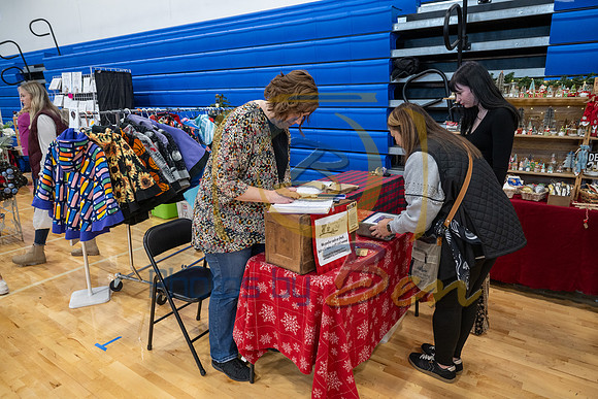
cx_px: 299
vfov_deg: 53.2
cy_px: 200
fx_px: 399
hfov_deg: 73.7
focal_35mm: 24
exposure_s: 1/125
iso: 1250
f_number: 3.5
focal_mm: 24
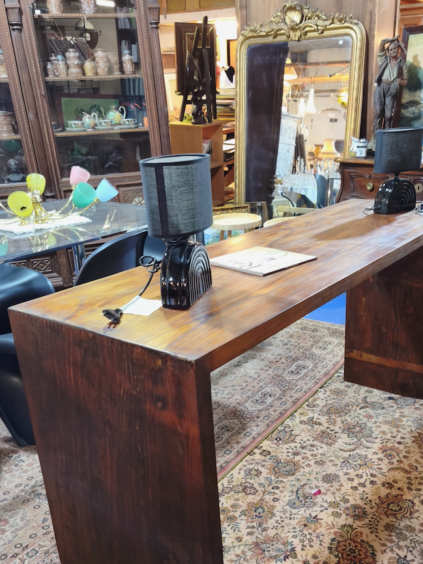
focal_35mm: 34
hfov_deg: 41.6
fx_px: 554
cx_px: 249
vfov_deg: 53.5
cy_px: 346
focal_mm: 5.35
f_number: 1.7
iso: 800
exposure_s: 1/33.3
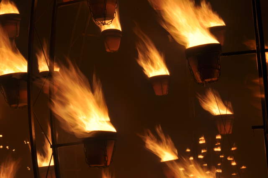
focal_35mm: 120
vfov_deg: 11.4
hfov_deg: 17.1
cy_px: 89
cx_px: 134
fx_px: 892
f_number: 36
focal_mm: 80
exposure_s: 1
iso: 200
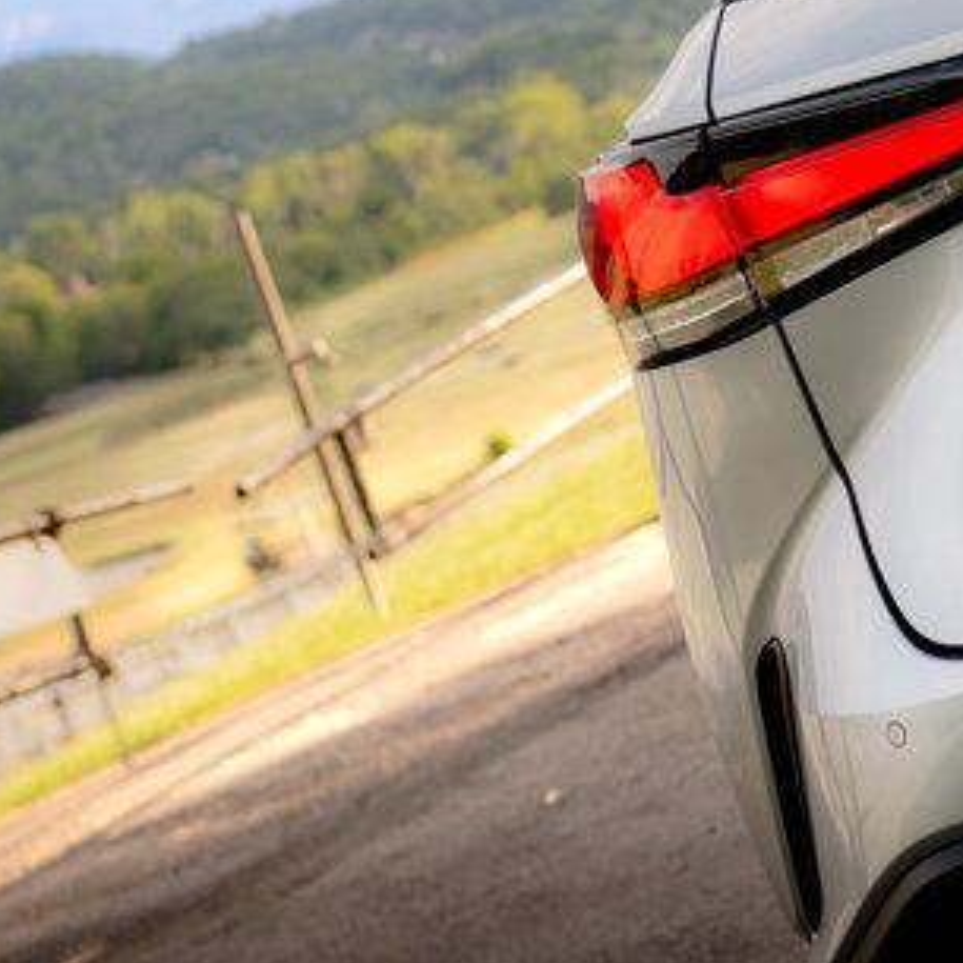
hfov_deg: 16.1
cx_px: 840
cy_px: 298
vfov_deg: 16.2
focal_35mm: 107
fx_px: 3368
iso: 500
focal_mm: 60
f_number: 5.6
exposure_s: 1/500
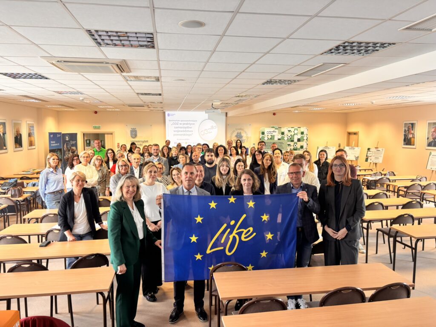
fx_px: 327
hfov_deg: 67.3
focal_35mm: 26
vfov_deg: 53.1
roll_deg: +0.5
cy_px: 164
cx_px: 218
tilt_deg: -5.7
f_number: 1.6
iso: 125
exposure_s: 1/119
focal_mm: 5.96
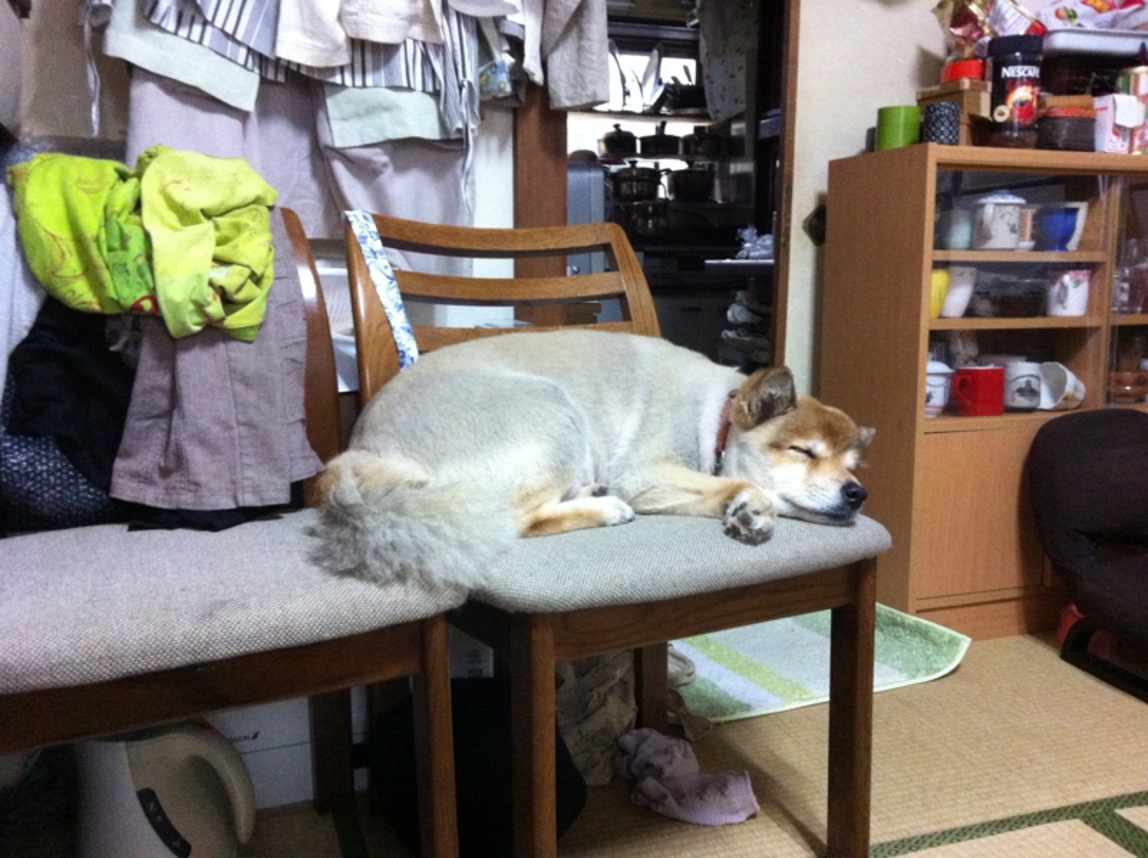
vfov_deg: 40.6
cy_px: 429
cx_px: 574
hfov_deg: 52.7
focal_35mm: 35
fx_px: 1159
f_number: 2.8
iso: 500
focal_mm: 3.85
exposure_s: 1/15
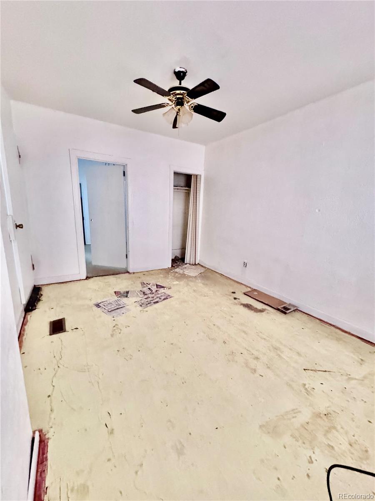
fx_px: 202
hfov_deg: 85.7
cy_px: 250
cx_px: 188
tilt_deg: -12.0
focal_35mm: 14
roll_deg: -1.6
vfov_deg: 102.1
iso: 1250
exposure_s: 1/60
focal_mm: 2.22
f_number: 2.2
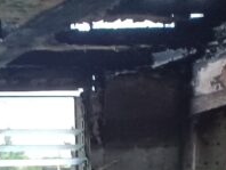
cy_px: 437
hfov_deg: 14.2
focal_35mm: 129
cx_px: -118
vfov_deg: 9.8
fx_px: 843
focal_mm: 4.6
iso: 640
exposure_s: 1/20
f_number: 1.8
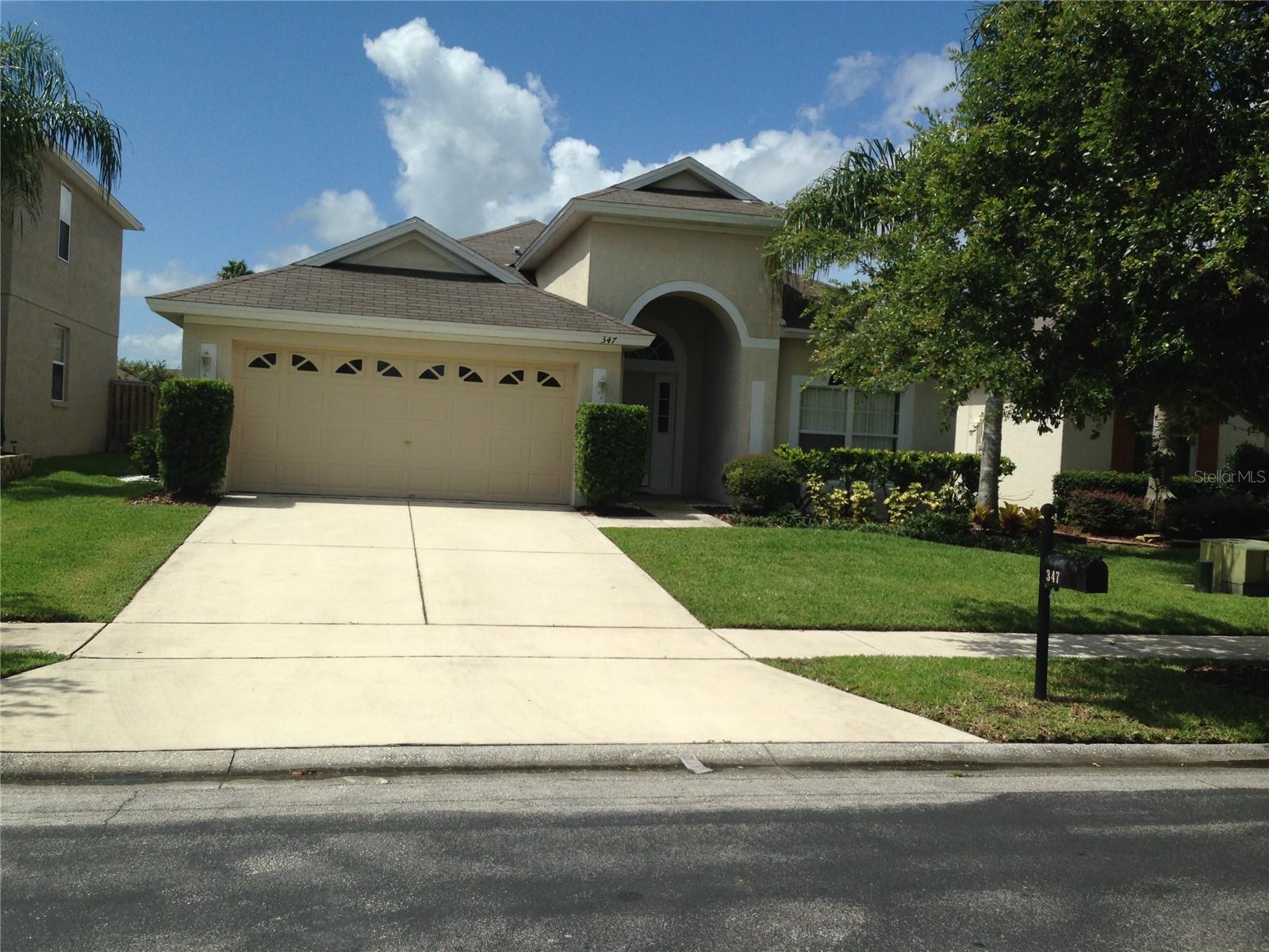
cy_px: 476
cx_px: 634
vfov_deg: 42.9
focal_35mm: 33
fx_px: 1210
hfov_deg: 55.4
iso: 50
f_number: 2.4
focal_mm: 4.13
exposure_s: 1/2710
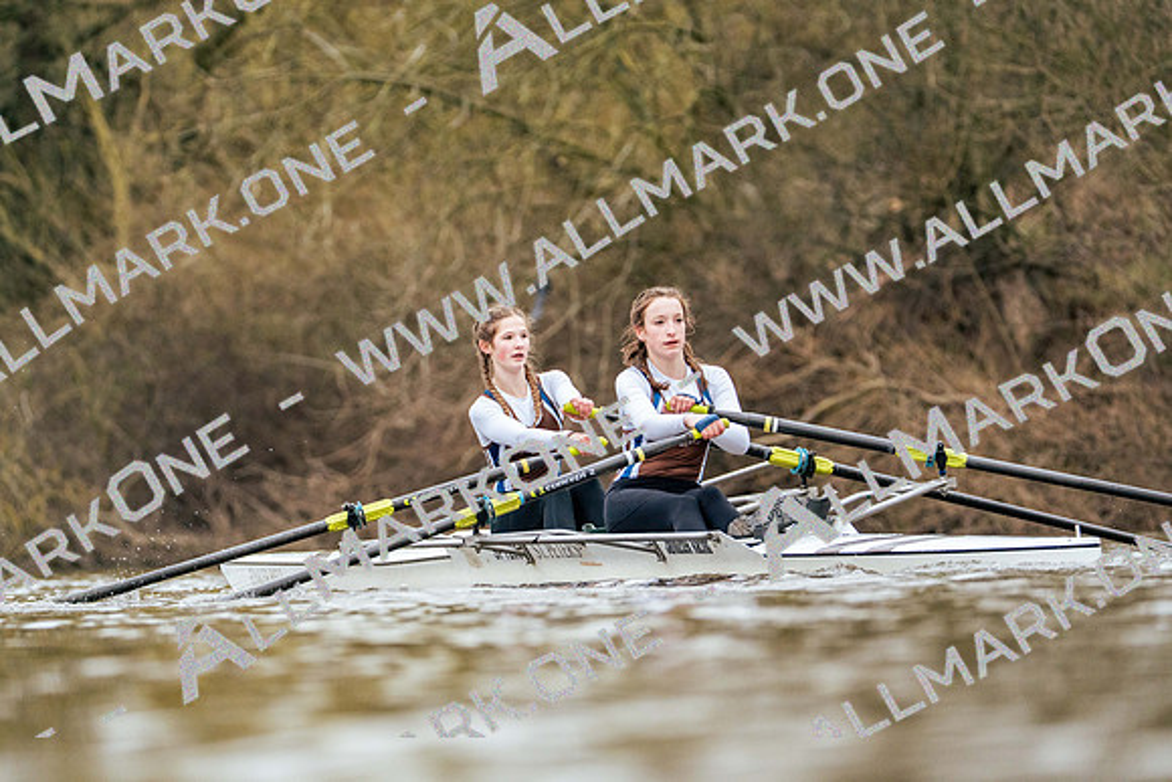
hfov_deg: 5.6
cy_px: 391
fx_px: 11983
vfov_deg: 3.7
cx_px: 586
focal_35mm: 368
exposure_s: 1/1600
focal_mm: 368
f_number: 6.3
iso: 4000
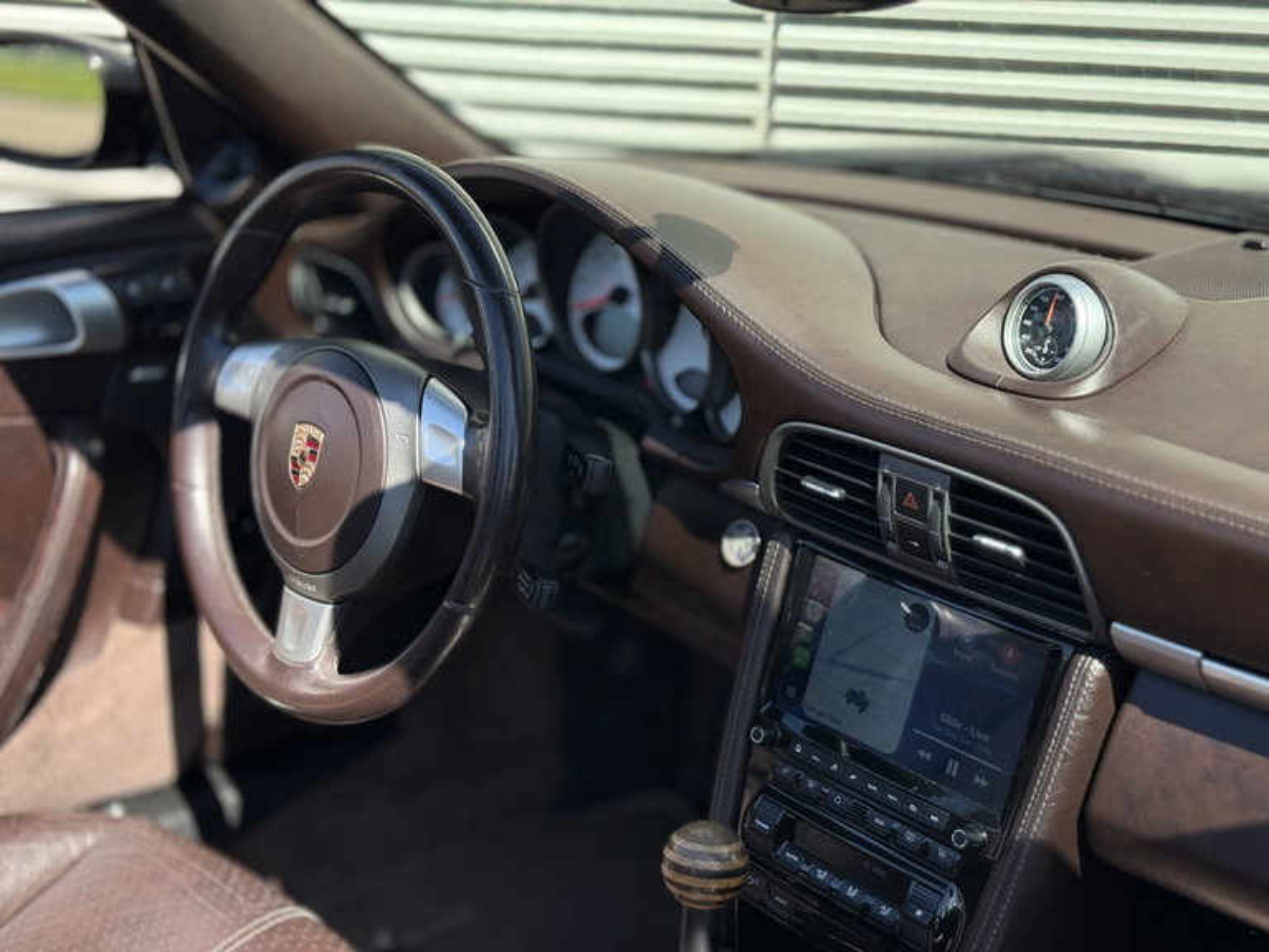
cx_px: 634
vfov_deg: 30.3
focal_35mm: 48
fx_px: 1760
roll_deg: -2.2
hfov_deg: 39.7
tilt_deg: -18.5
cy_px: 476
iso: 80
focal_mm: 6.76
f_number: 1.78
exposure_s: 1/1754
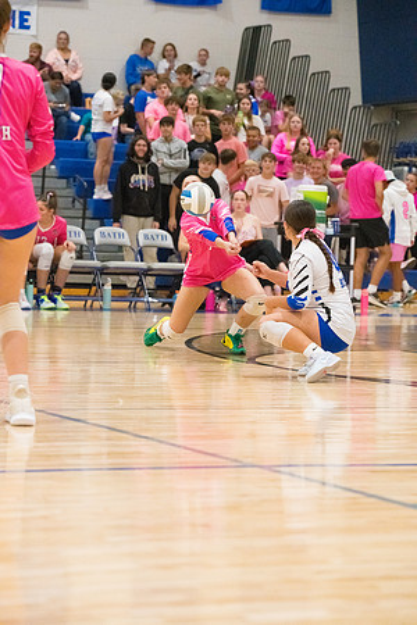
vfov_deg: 16.8
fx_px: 2120
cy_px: 312
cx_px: 208
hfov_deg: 11.2
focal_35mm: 122
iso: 8000
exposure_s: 1/1250
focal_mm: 122
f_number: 4.5
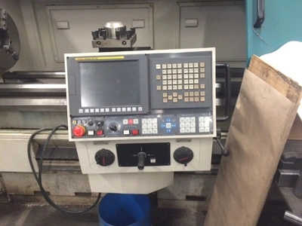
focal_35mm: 29
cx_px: 151
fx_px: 253
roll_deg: +3.2
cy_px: 113
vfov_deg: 48.2
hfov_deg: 61.7
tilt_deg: -30.5
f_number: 2.2
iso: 250
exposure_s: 1/30
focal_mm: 4.15
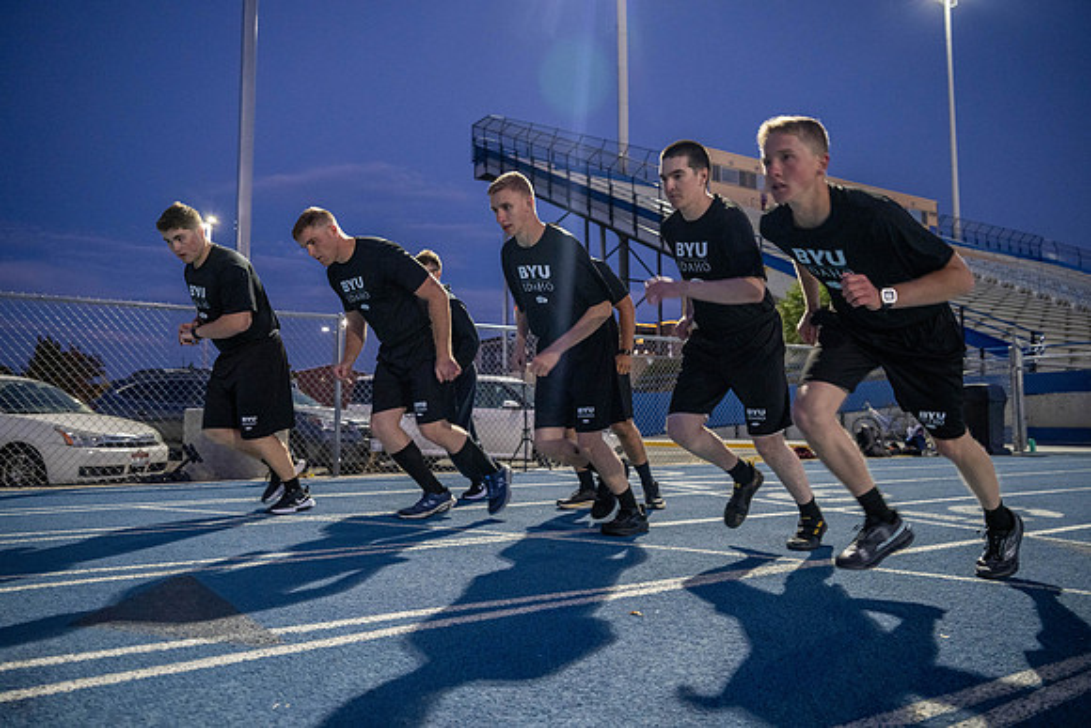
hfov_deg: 70.9
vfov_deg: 50.8
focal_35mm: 25
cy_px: 364
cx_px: 546
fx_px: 766
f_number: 2.8
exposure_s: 1/160
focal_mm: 24
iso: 2000
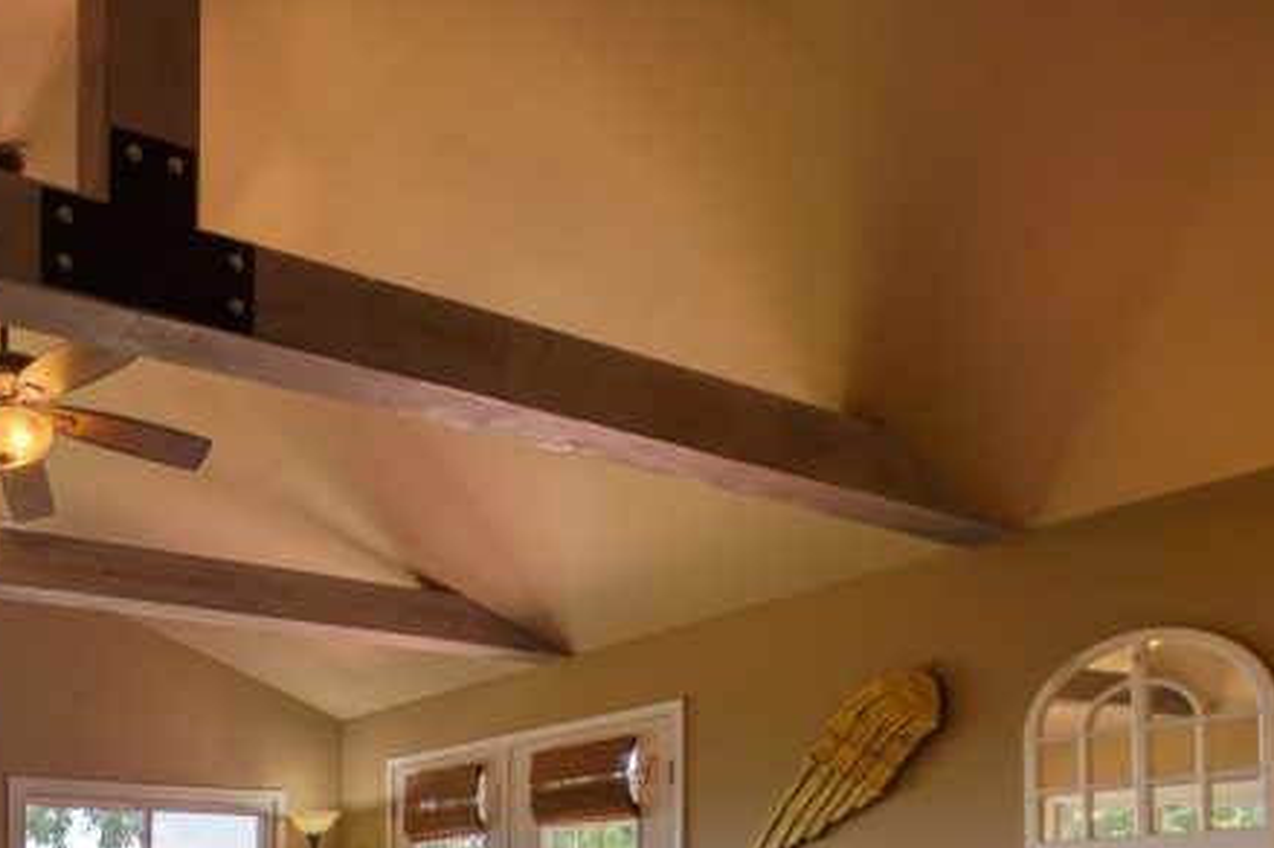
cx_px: 49
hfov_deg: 53.9
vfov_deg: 38.9
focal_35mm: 28
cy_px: 915
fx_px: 990
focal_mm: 12
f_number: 4
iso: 2500
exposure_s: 1/60
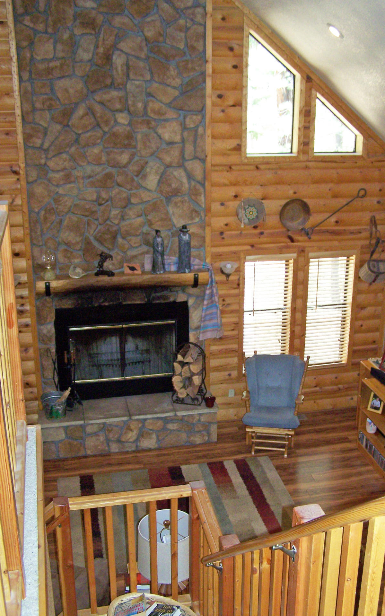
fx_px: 705
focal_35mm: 42
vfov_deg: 47.2
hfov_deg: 30.5
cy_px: 319
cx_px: 227
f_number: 2.8
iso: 160
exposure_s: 1/60
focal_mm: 6.3
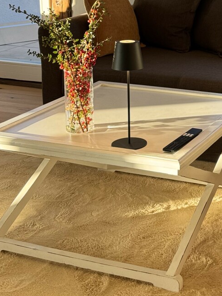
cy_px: 42
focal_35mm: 74
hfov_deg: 19.2
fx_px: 633
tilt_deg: -11.6
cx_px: 236
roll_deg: -0.2
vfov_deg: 25.7
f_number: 1.78
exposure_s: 1/121
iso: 64
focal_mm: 6.76
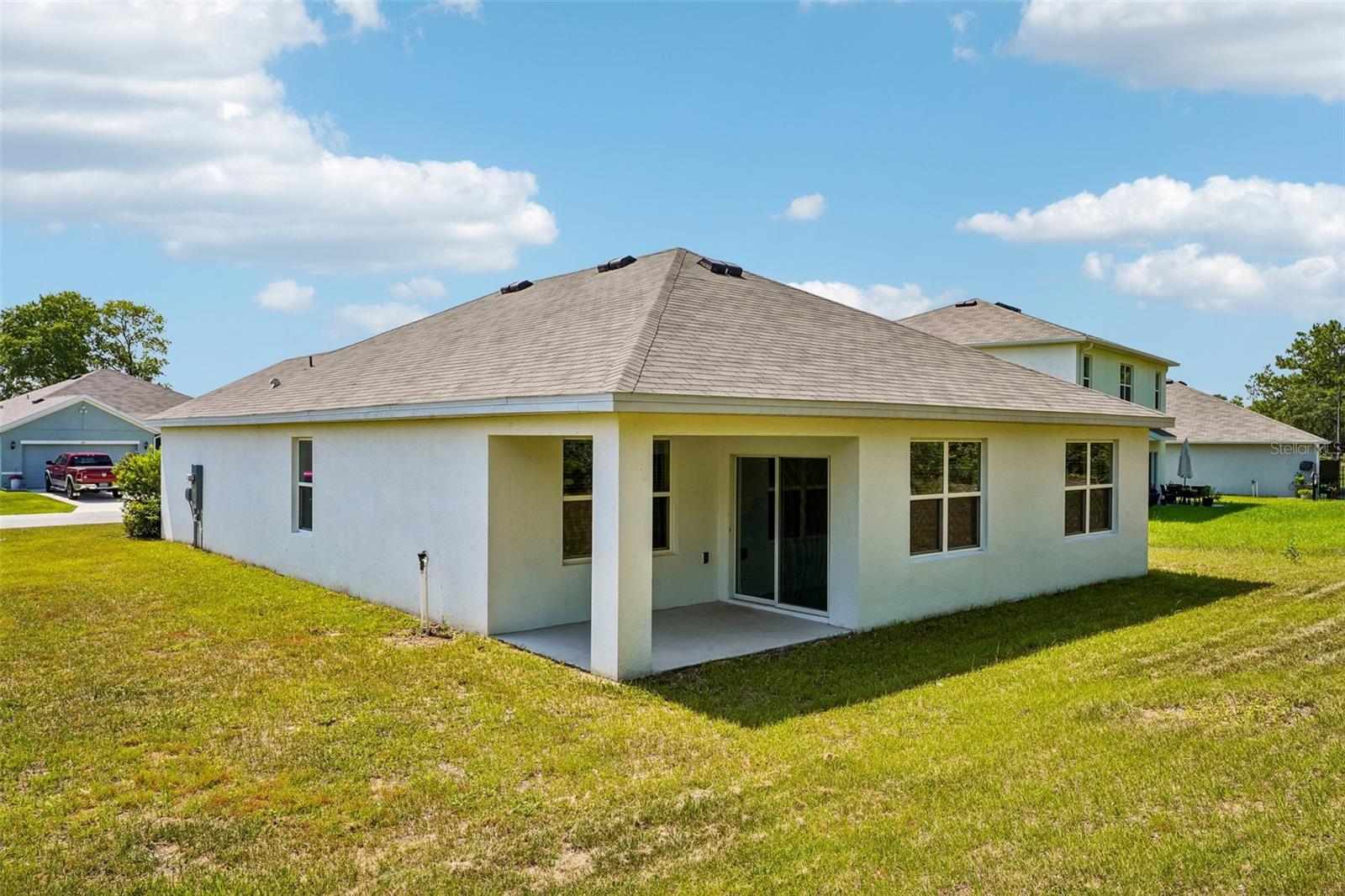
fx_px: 934
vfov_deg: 51.3
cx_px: 672
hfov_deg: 71.5
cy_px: 448
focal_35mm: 25
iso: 100
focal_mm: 25
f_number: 20
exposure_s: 1/40
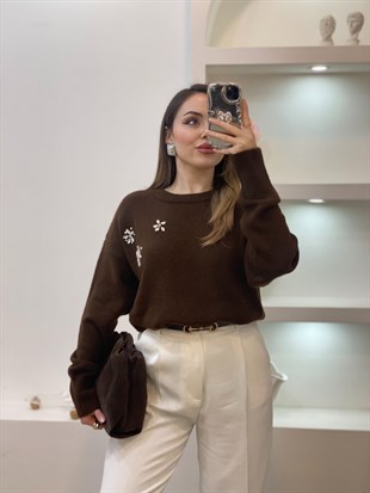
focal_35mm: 52
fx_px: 741
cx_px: 185
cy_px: 246
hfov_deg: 28.0
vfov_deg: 36.8
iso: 80
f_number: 2
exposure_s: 1/100
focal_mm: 6
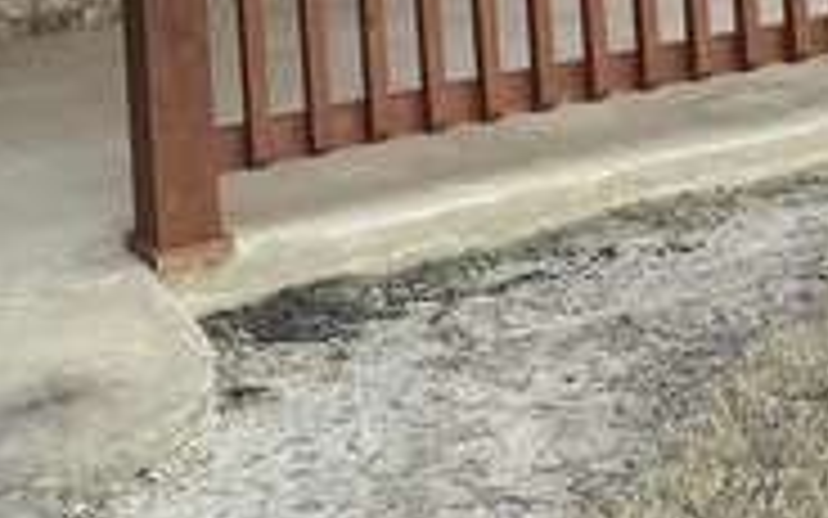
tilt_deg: +1.9
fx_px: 2166
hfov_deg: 21.6
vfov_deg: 12.4
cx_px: 279
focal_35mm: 96
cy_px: -437
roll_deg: +4.1
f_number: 1.8
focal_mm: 4.25
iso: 64
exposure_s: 1/60
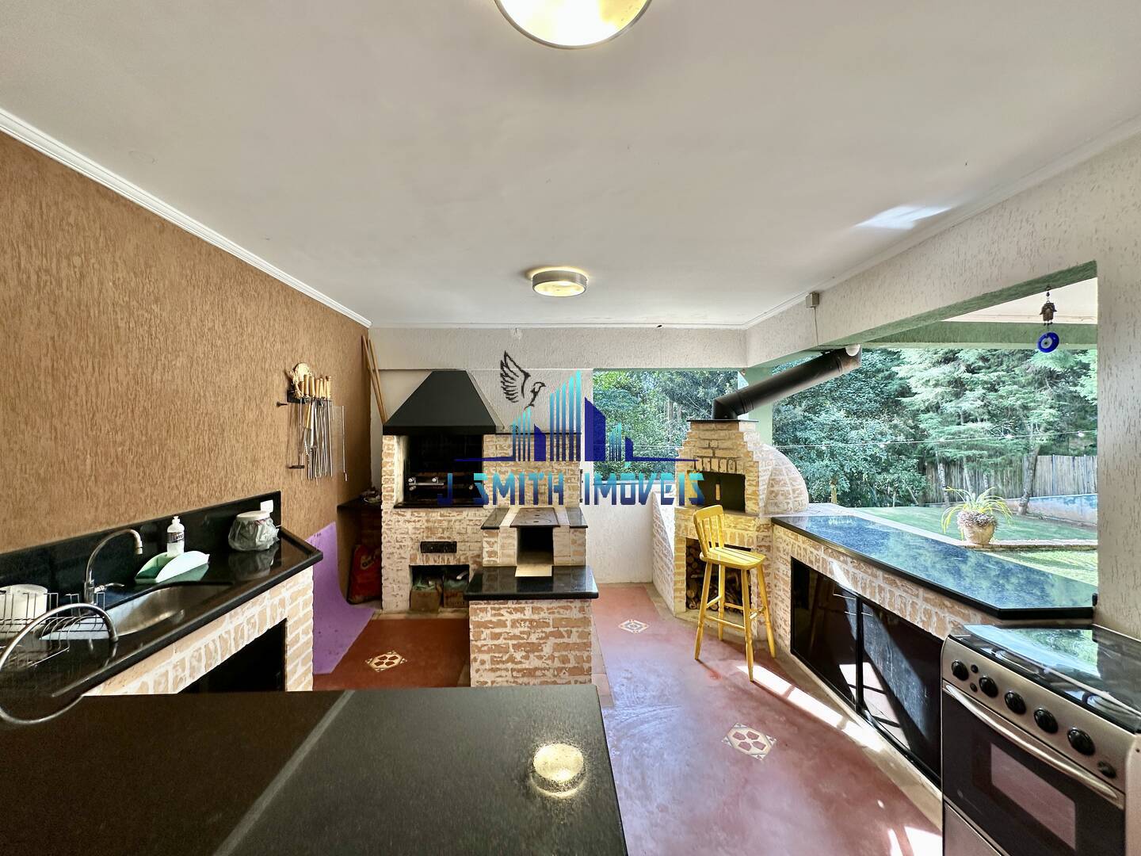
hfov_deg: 102.1
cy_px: 428
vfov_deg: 85.7
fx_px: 461
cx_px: 570
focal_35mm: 14
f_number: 2.2
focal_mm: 2.22
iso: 40
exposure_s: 1/123
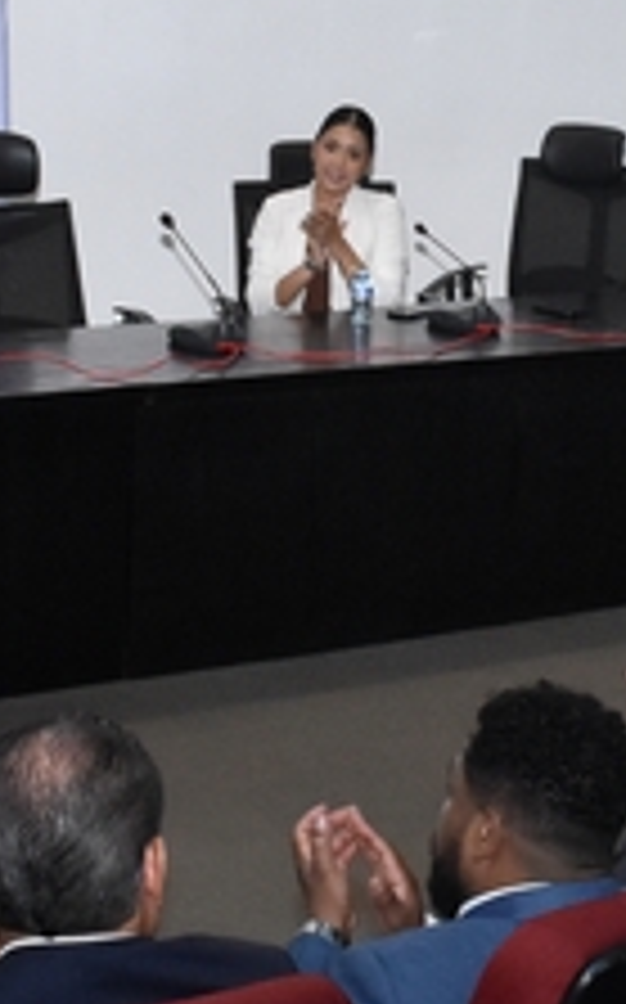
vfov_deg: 18.8
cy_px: 459
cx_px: 649
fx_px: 3036
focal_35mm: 111
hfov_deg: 11.6
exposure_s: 1/125
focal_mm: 18
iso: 2000
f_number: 7.1
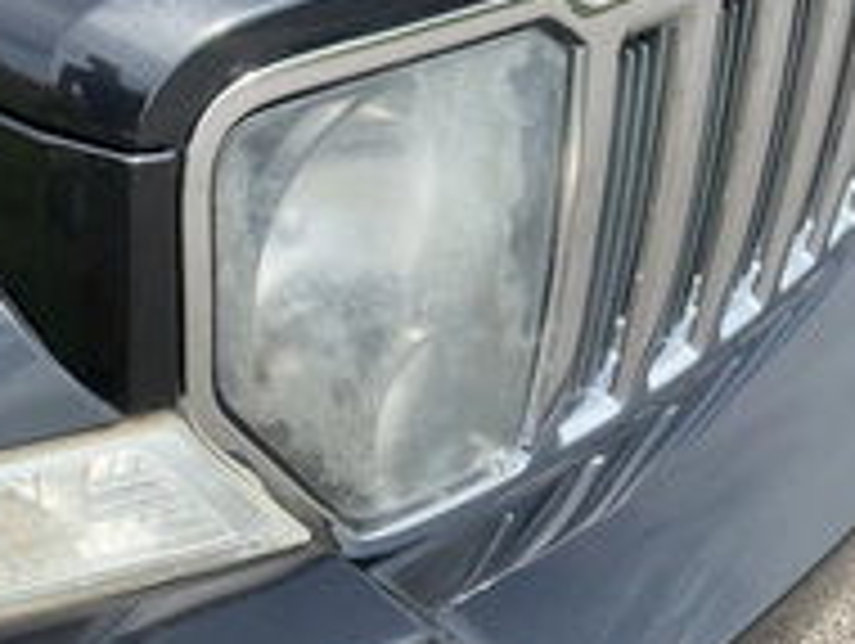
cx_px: 68
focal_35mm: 61
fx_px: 1509
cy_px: 585
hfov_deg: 30.1
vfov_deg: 23.4
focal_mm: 3
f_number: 1.8
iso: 25
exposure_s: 1/792
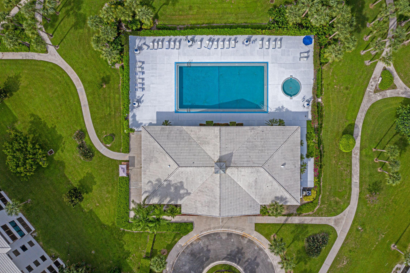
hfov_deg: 60.2
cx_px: 226
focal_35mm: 31
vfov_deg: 42.3
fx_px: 353
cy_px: 125
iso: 100
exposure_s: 1/240
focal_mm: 10.26
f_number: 10
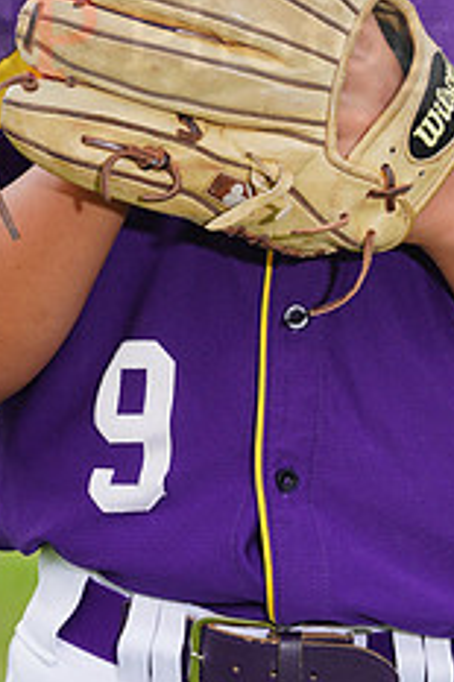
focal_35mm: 638
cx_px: 335
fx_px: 12086
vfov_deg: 3.2
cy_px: 18
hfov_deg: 2.2
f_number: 9
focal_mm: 256
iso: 200
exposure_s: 1/250
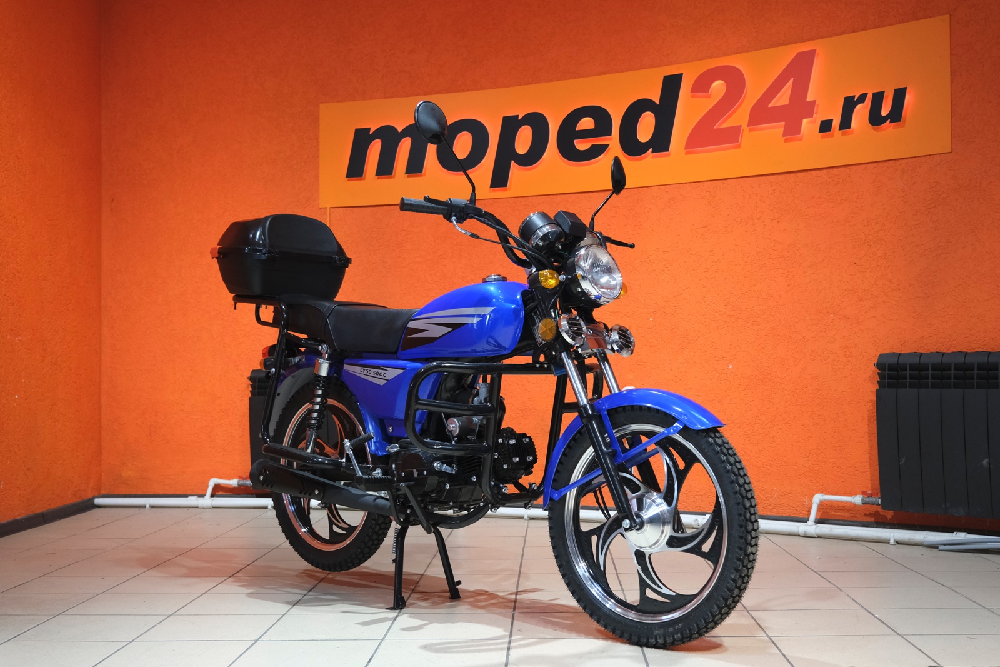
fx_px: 1083
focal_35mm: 39
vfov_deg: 34.2
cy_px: 334
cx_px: 500
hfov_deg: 49.5
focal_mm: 26
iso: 1600
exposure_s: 1/100
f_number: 4
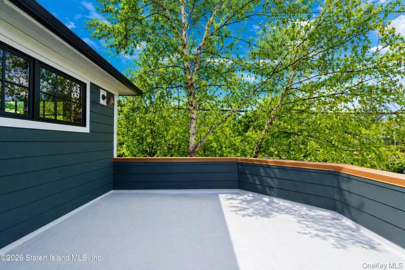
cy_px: 135
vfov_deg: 72.1
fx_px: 186
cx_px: 202
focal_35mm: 16
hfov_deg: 95.0
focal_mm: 16.5
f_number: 8
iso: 100
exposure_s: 1/125
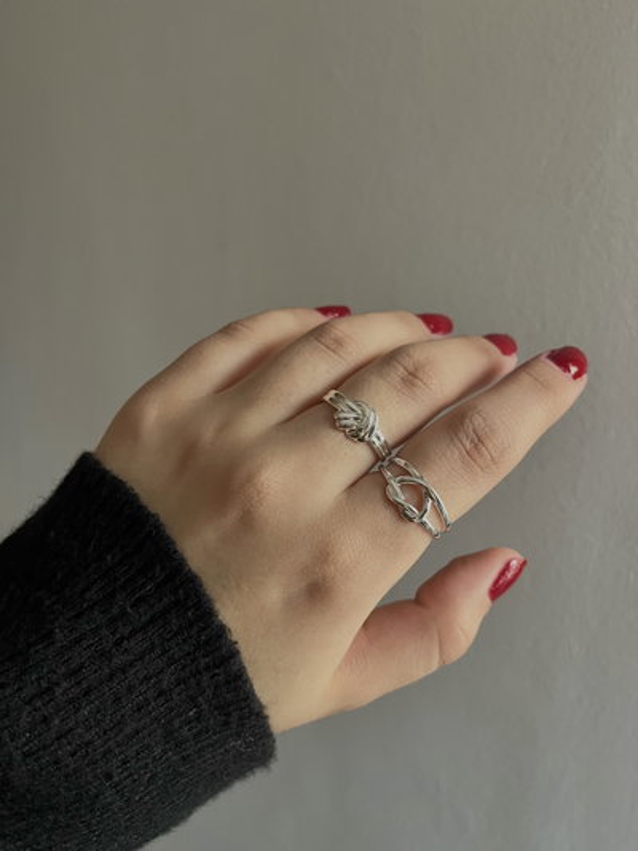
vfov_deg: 67.3
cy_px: 426
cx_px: 319
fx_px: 639
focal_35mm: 26
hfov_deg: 53.1
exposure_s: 1/60
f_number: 1.6
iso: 250
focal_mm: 5.1
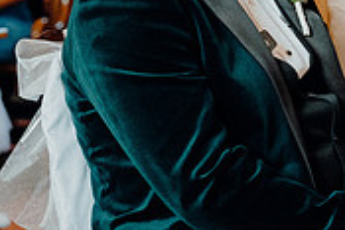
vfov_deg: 4.3
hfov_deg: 6.5
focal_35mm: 318
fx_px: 3050
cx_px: 268
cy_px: 52
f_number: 3.5
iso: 3200
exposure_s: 1/200
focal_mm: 64
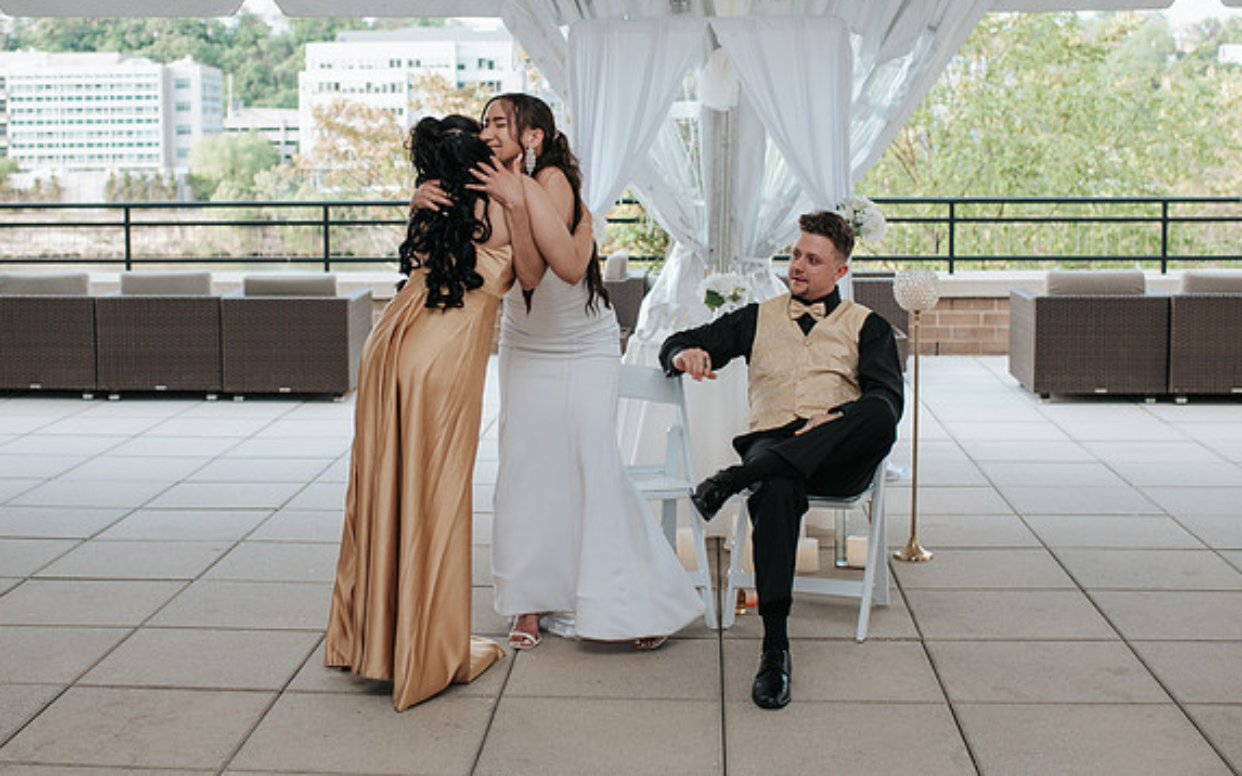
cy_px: 317
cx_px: 558
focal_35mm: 52
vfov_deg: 24.8
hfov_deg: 38.8
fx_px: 1760
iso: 100
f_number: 2.8
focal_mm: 35
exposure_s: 1/160
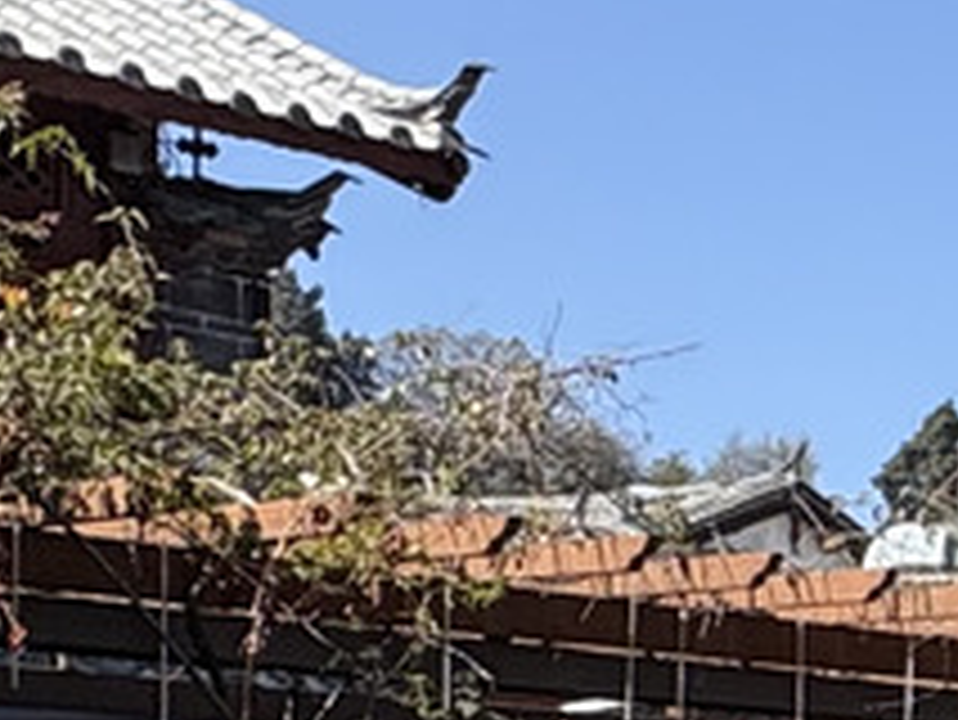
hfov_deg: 14.7
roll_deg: +0.2
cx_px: 2015
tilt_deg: +0.1
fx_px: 2908
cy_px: 958
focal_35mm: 105
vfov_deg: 13.5
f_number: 2.2
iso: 40
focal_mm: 2.22
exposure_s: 1/1178
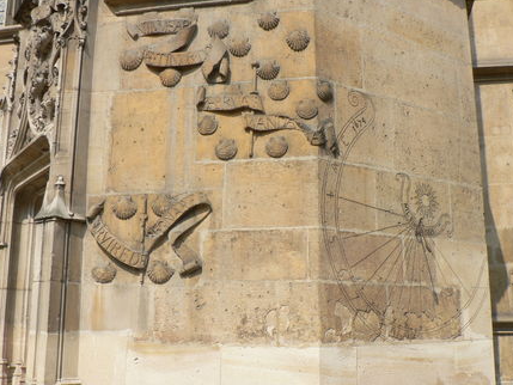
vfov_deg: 36.0
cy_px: 184
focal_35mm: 40
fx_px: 593
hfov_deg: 46.8
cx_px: 257
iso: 64
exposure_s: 1/320
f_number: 5.6
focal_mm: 6
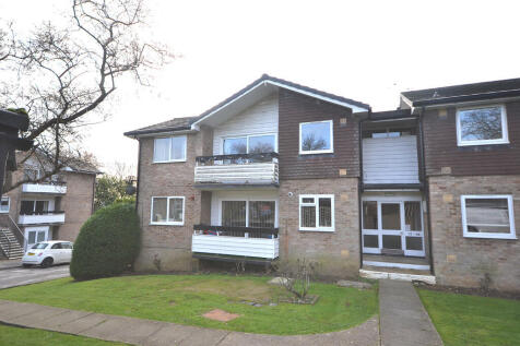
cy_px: 173
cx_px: 260
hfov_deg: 85.4
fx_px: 282
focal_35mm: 20
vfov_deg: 63.2
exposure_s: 1/100
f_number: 5
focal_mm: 13
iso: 100
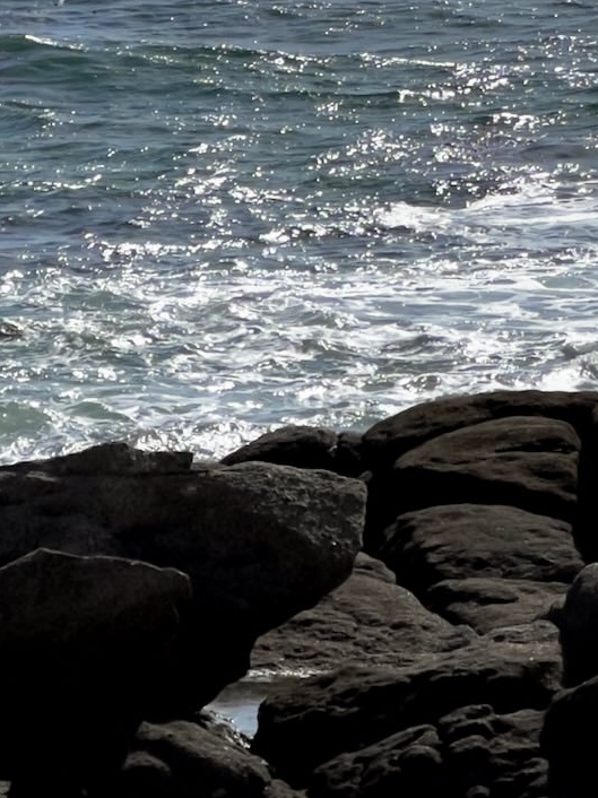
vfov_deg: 6.8
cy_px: -149
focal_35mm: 291
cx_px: 567
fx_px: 6707
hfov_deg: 5.1
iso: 25
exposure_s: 1/2732
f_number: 2.8
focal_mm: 9
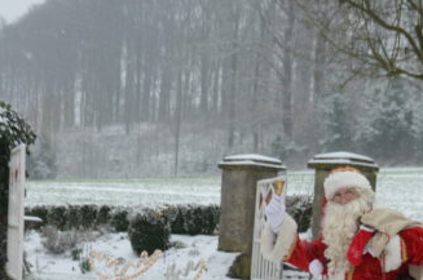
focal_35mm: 123
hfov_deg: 16.6
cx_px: 314
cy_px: 315
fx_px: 1445
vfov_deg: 10.9
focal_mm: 35
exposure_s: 1/200
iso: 200
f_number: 7.1
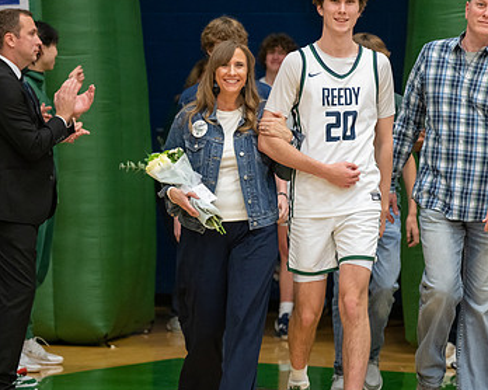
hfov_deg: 10.7
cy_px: 138
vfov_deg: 8.6
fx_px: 2598
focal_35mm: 180
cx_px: 314
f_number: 2.8
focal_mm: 115
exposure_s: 1/320
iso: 5000
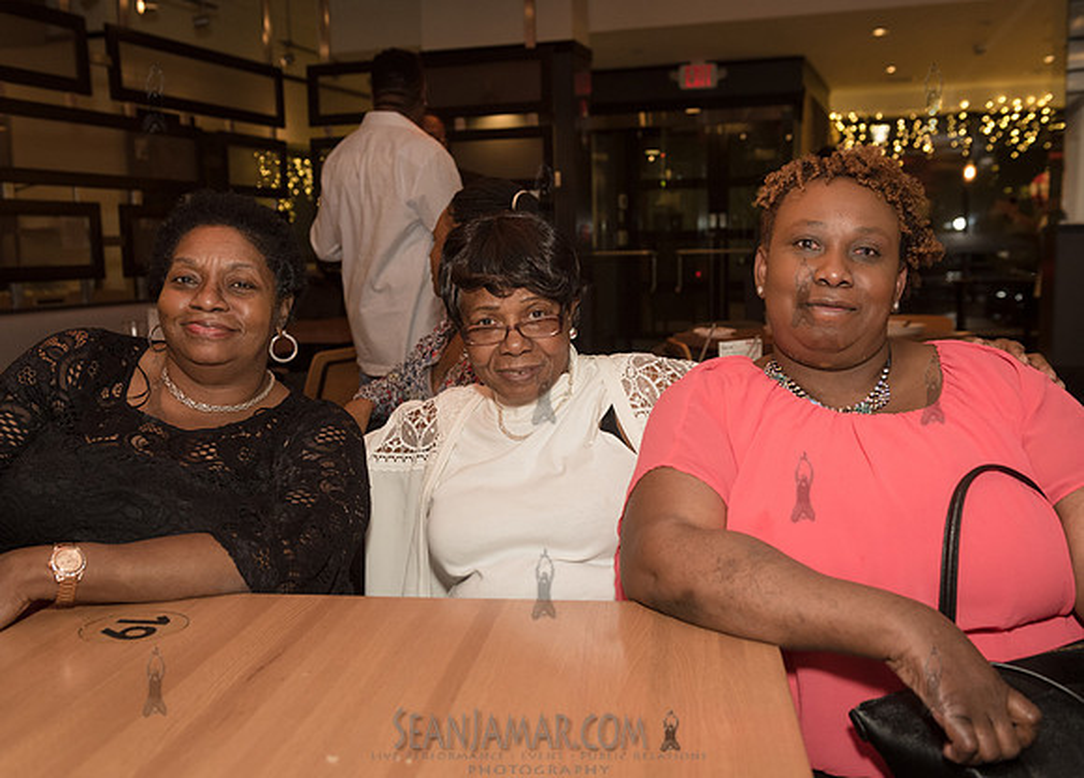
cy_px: 400
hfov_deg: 50.3
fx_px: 1154
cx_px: 547
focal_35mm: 37
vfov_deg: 37.2
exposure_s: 1/320
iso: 1250
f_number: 4.5
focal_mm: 34
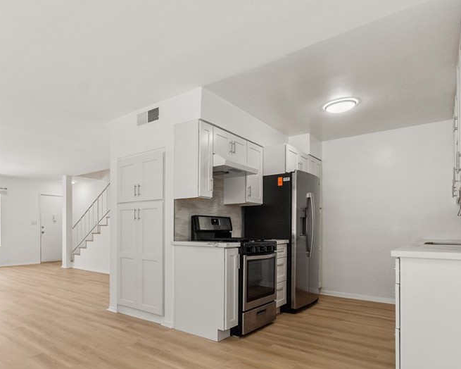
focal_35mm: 22
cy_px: 229
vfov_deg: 62.3
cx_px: 148
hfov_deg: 72.4
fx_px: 300
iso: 400
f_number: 8
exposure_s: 1/30
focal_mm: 10
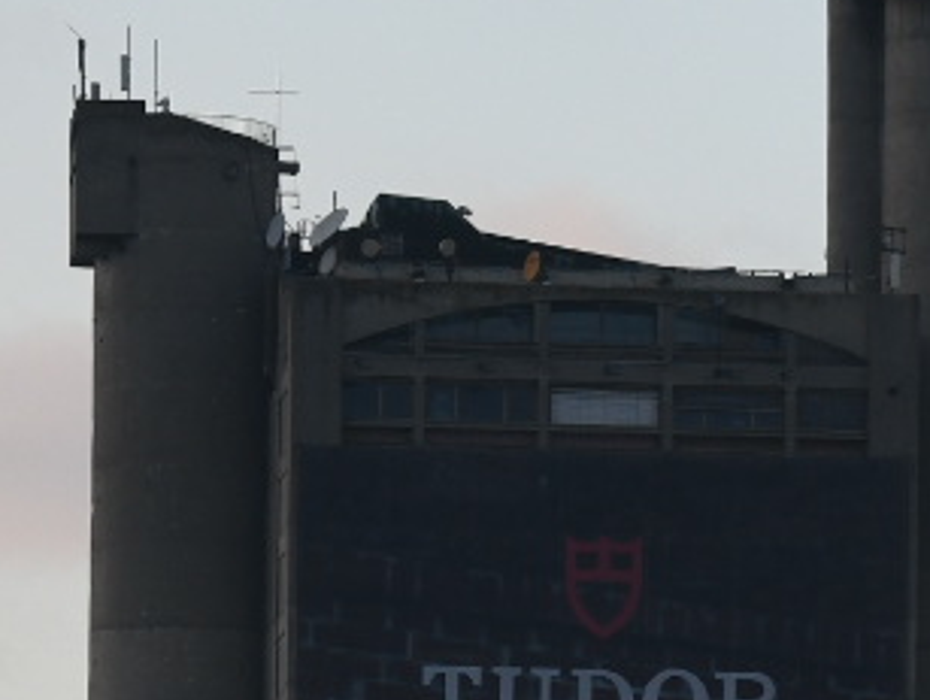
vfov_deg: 2.2
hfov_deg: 2.9
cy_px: 864
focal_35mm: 684
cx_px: 1478
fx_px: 18398
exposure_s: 1/2500
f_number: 4
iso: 800
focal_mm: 135
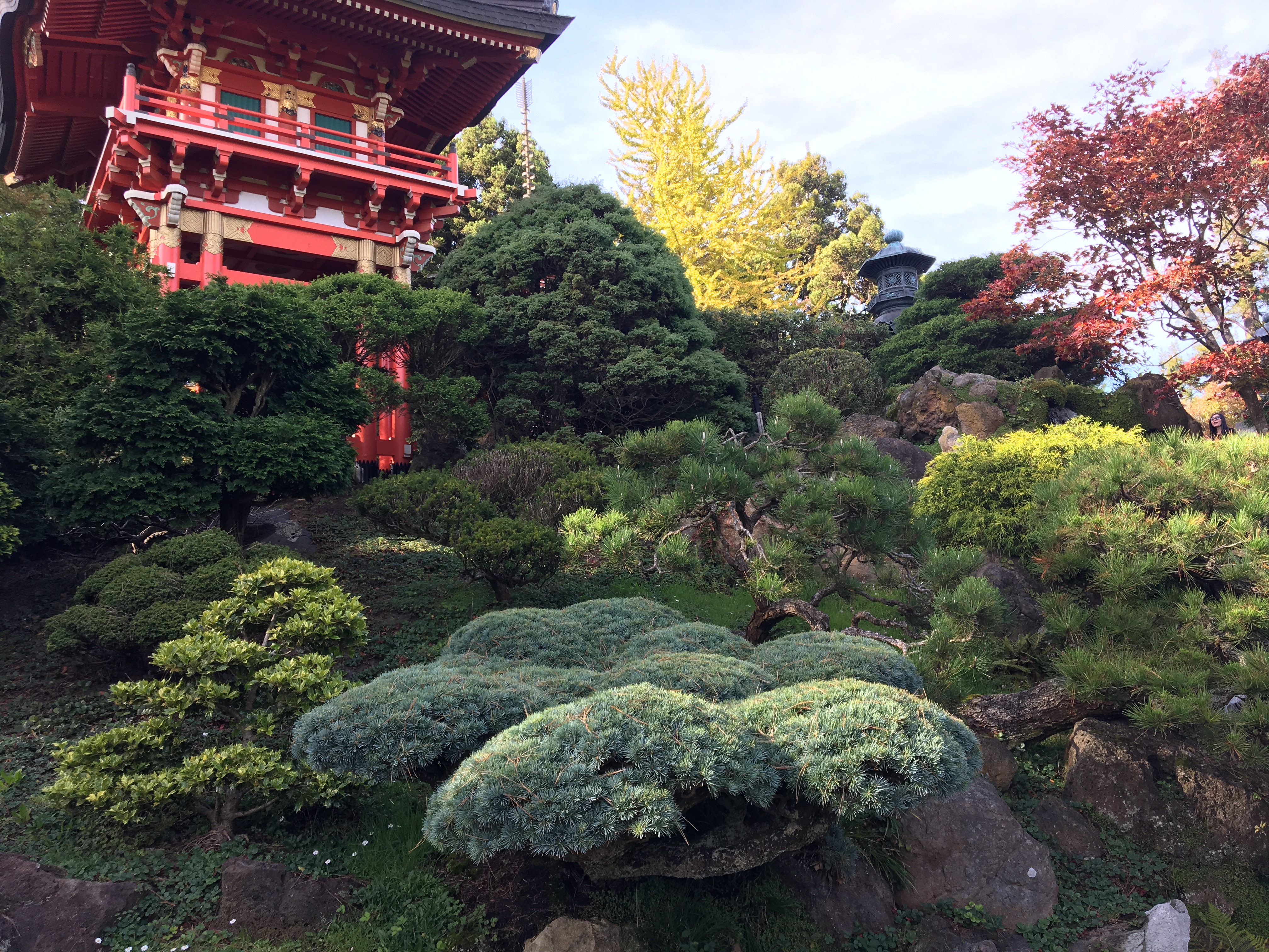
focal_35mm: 29
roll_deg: +1.5
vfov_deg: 48.2
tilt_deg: +11.2
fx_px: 1063
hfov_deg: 61.7
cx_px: 634
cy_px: 476
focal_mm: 4.15
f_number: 2.2
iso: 25
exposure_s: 1/146
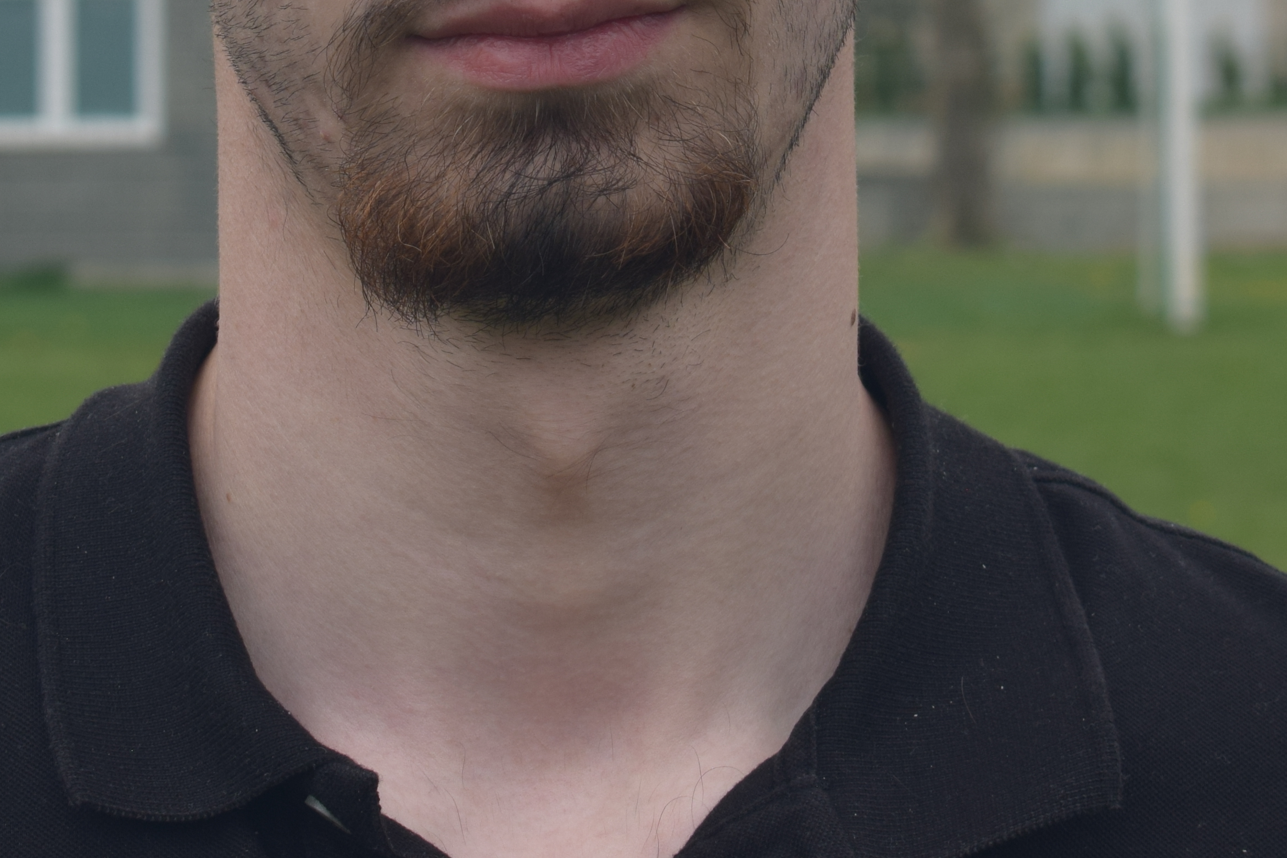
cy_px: -238
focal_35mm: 211
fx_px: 7553
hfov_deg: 9.7
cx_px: 568
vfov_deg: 6.5
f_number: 8
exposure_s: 1/320
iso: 200
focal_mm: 55
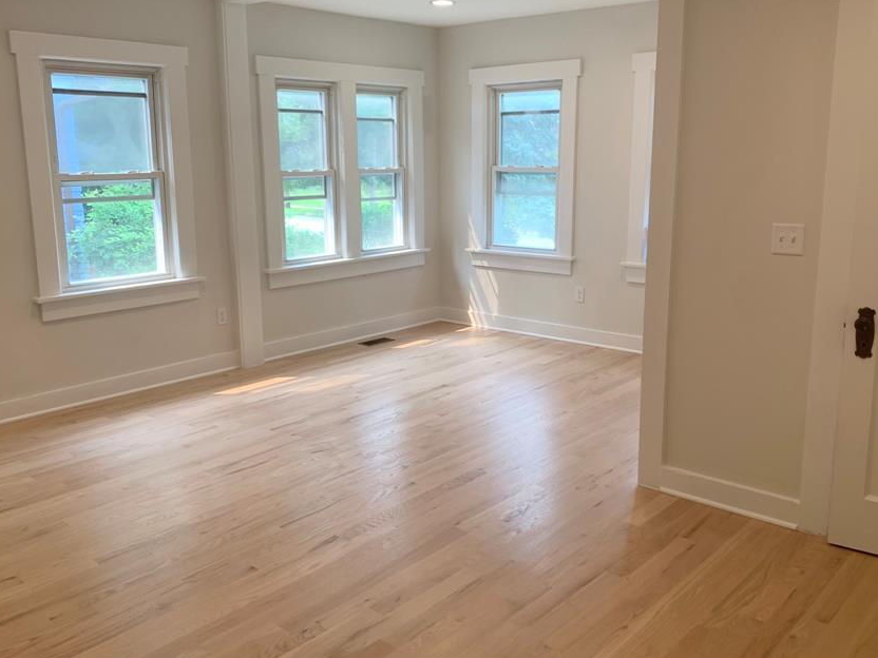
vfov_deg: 44.2
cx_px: 467
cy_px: 315
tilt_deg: -10.8
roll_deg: -0.4
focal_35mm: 32
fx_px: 812
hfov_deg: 56.8
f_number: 1.8
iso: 50
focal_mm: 4.25
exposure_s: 1/120
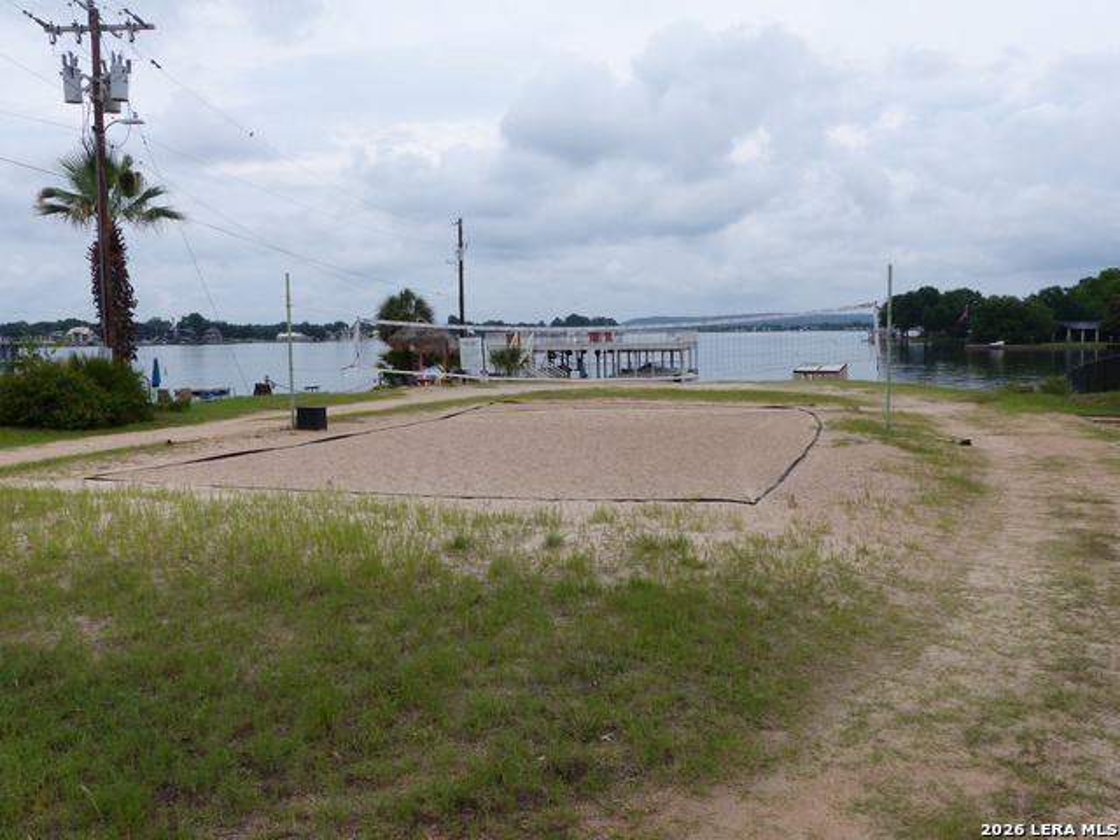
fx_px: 971
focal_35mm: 30
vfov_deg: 46.8
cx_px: 560
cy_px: 420
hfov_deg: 60.0
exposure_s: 1/1600
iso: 100
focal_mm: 5.4
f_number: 4
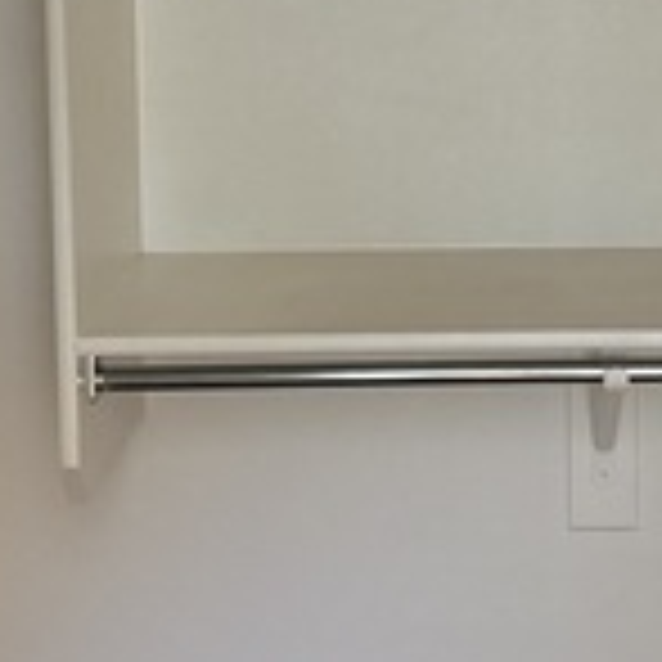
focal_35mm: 104
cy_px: 50
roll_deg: +0.3
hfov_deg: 16.6
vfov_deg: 16.5
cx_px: 543
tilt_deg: -5.5
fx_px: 2250
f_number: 1.6
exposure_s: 1/60
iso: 500
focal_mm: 5.96
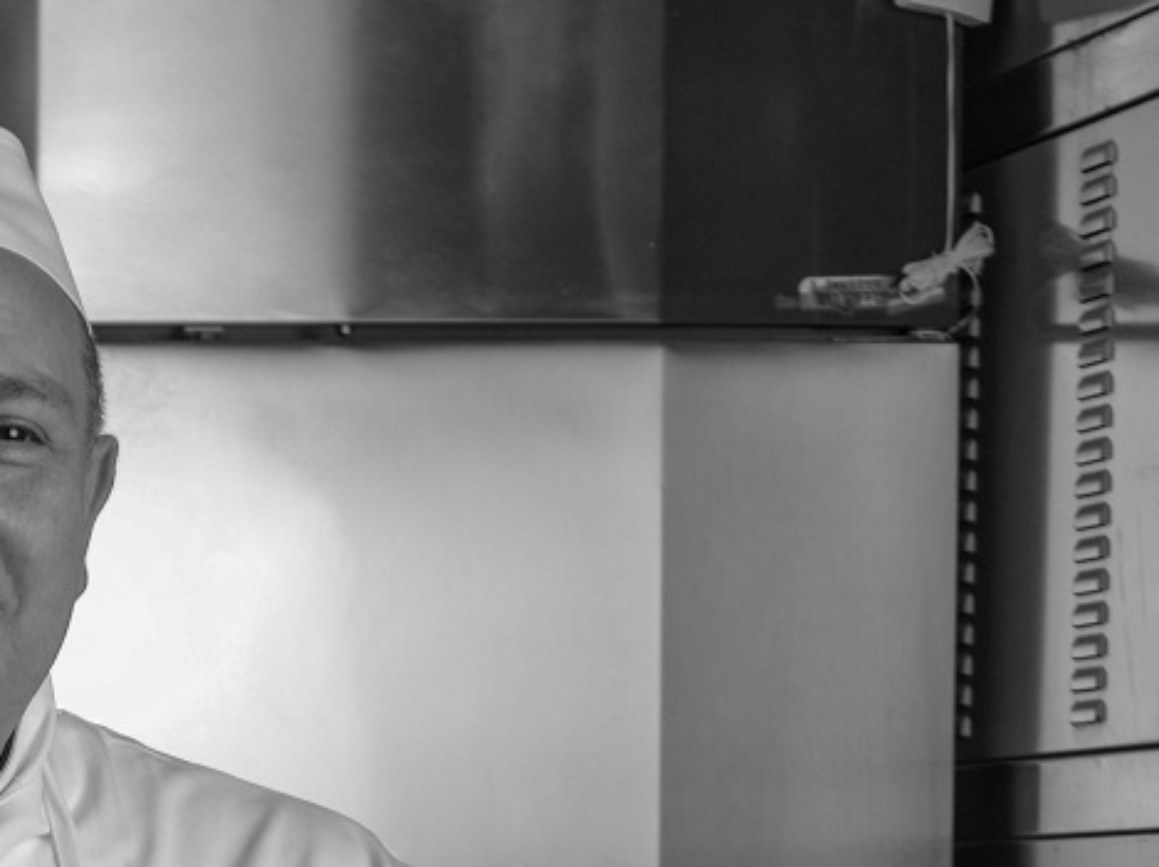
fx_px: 6591
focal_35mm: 197
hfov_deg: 9.4
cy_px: 1251
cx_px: -1164
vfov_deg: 7.4
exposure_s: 1/200
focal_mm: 50
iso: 160
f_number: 6.3
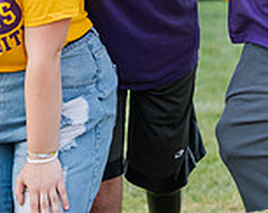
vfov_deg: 5.0
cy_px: -109
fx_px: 2424
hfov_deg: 6.3
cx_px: 89
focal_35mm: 306
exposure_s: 1/320
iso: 400
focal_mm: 86
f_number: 4.5
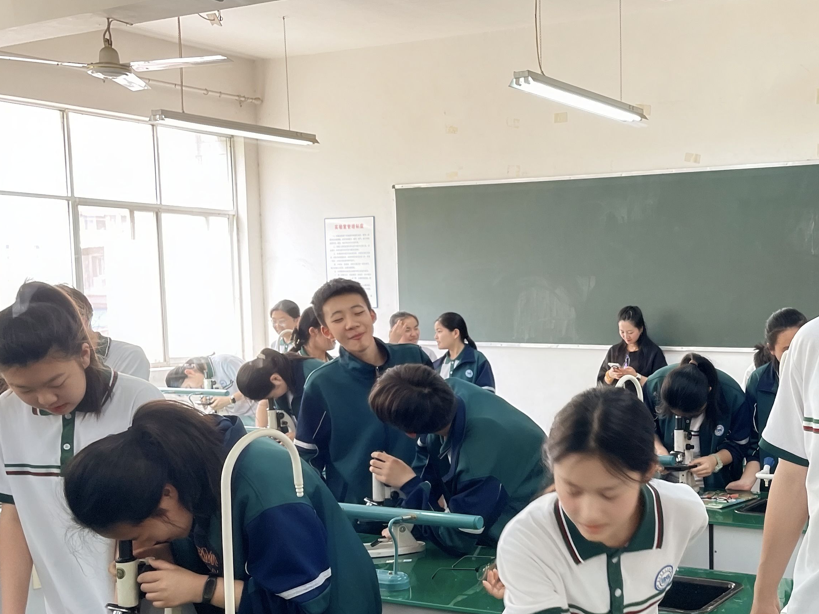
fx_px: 1088
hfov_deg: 39.5
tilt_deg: -6.0
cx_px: 663
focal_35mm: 46
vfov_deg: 31.3
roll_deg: +0.7
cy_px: 392
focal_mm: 5.1
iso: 125
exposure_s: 1/100
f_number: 1.6
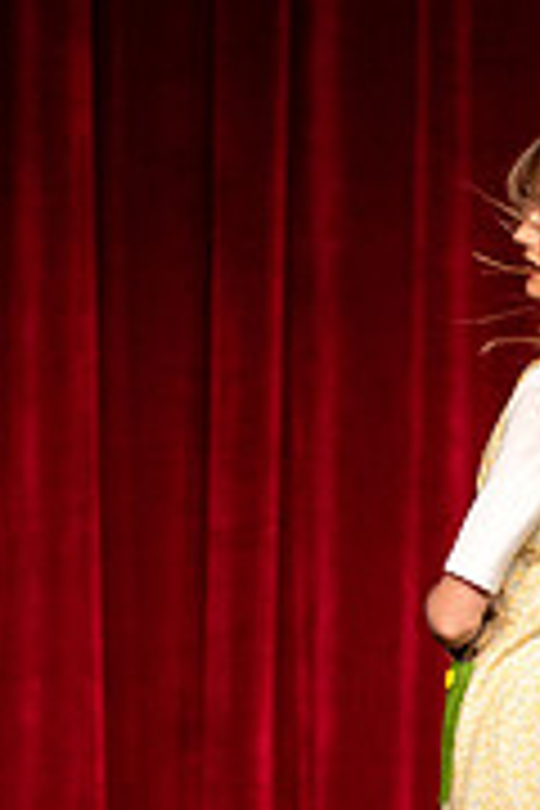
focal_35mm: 523
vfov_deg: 3.9
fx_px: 11767
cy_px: 663
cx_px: 594
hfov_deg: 2.6
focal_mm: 105
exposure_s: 1/1250
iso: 1600
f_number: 1.4
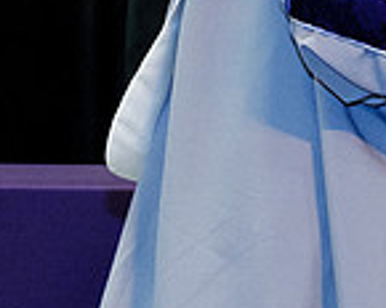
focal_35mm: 245
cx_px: 736
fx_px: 2799
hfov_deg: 7.6
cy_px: -213
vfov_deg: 6.2
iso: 1600
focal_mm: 26.6
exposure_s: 1/125
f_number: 4
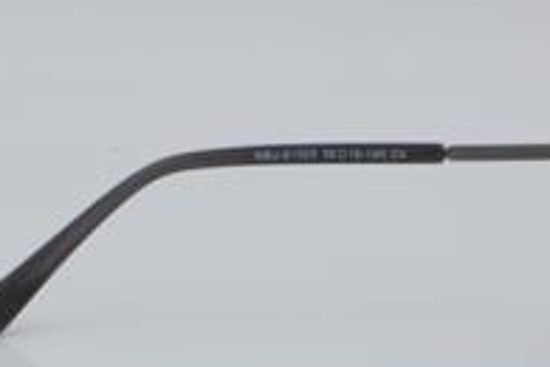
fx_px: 2353
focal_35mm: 154
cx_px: 322
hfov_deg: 13.3
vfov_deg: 8.9
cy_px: 361
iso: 100
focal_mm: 50
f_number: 32
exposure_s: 1/4
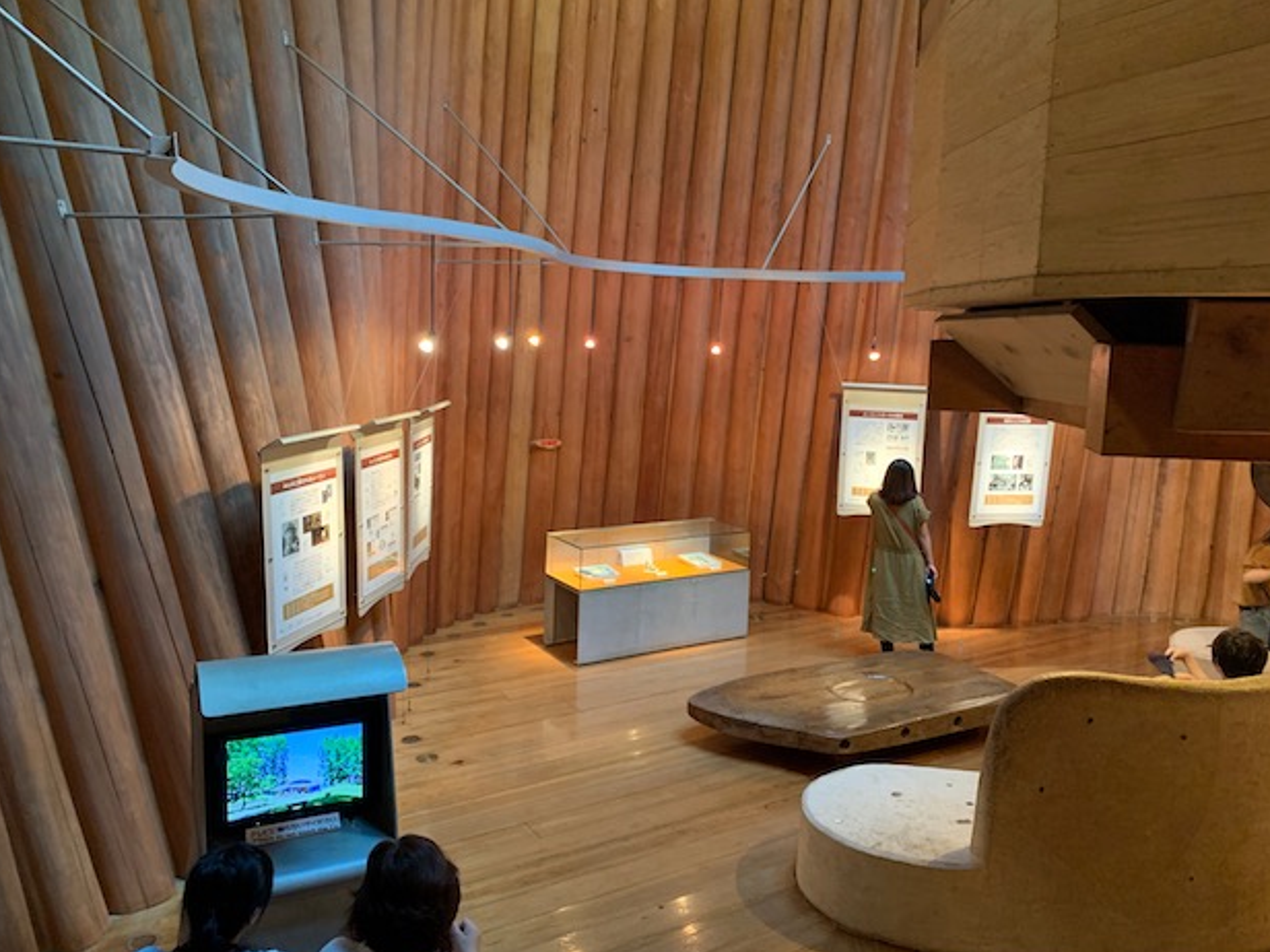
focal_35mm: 27
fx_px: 991
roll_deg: -2.6
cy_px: 474
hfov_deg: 65.3
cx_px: 633
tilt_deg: -8.1
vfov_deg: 51.4
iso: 400
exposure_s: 1/25
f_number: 1.8
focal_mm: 4.25
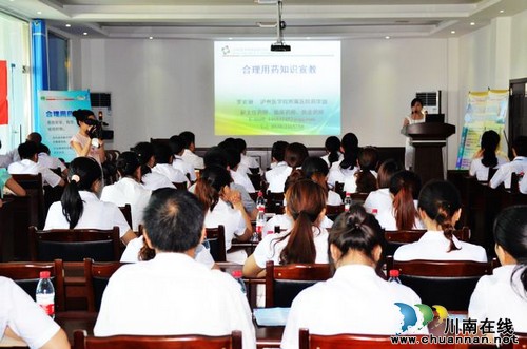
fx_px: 1052
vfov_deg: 18.8
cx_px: 264
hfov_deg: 28.1
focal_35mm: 72
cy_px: 174
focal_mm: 48
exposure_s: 1/60
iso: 800
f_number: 4.2
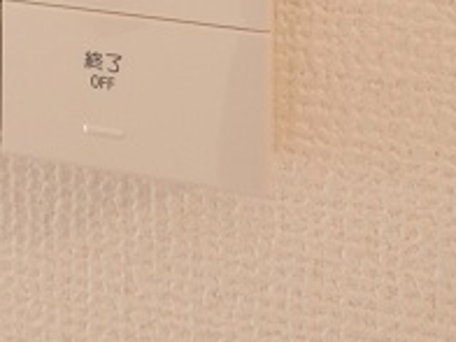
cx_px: -100
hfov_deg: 24.9
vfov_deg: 15.7
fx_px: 922
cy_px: -376
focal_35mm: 70
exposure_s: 1/30
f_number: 4
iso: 640
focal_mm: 7
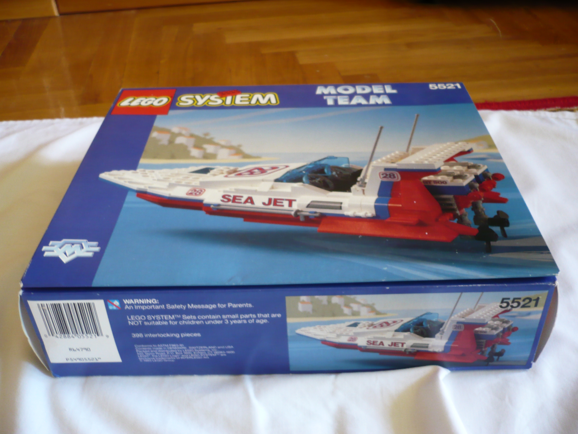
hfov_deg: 52.6
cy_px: 217
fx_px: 584
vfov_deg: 40.7
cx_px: 289
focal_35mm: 35
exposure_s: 1/13
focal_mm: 5.8
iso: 200
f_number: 2.8
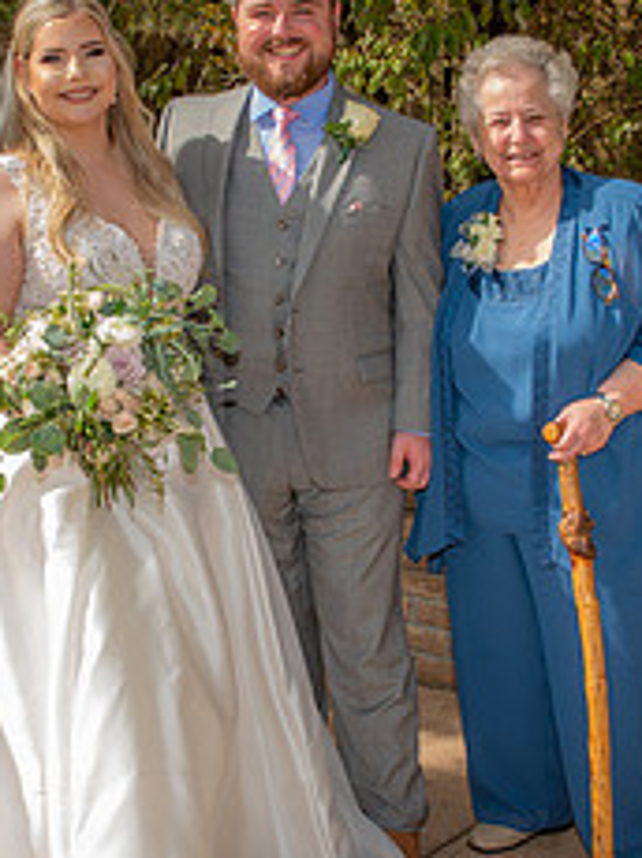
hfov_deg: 21.5
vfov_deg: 28.6
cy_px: 392
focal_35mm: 68
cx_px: 254
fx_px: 1685
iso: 125
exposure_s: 1/250
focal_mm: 28
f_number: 8
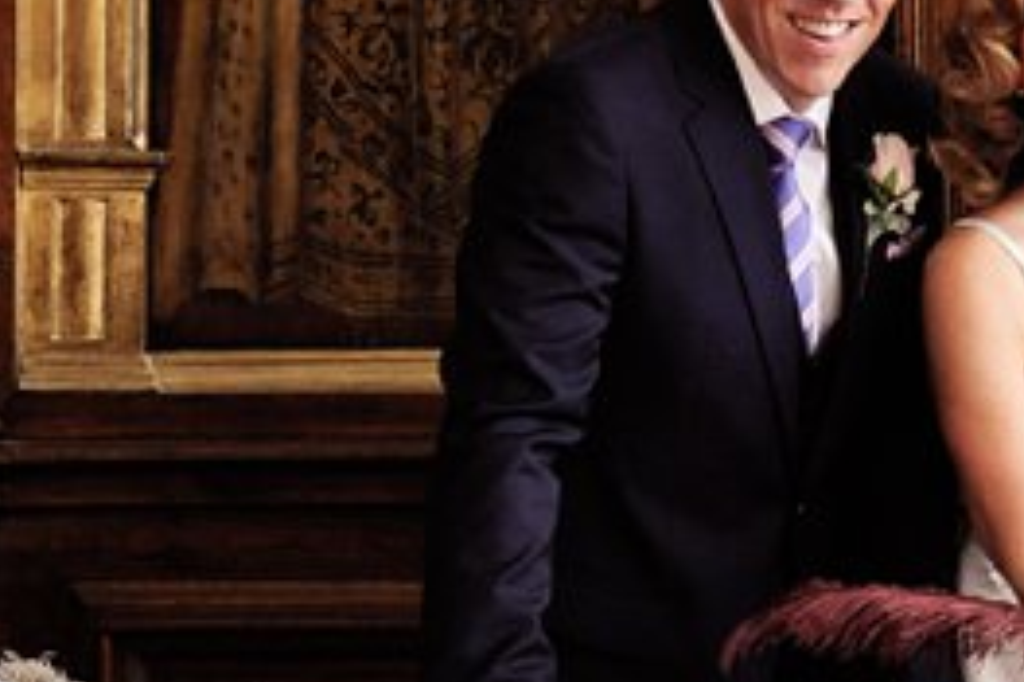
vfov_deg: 10.8
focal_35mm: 125
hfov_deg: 16.2
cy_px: -31
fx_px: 3553
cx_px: 884
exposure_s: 1/125
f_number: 5
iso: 2500
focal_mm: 35
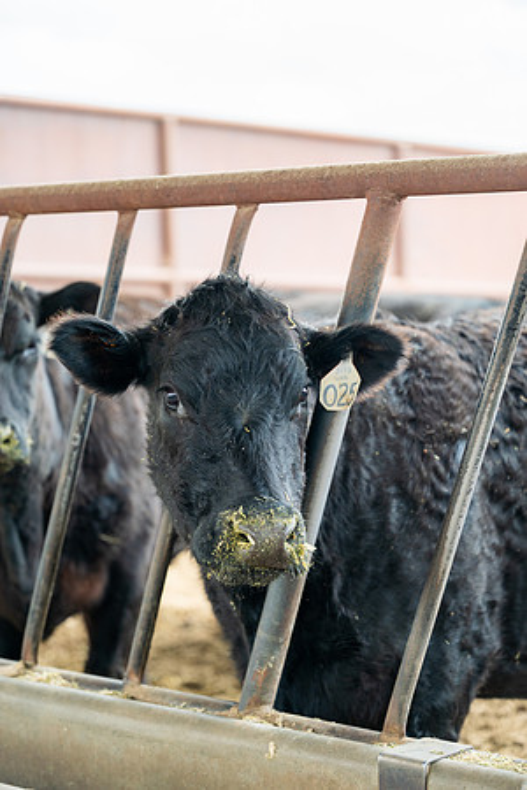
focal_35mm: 95
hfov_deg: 14.4
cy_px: 395
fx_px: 2086
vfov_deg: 21.5
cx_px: 264
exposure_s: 1/320
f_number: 2.8
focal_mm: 95
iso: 125
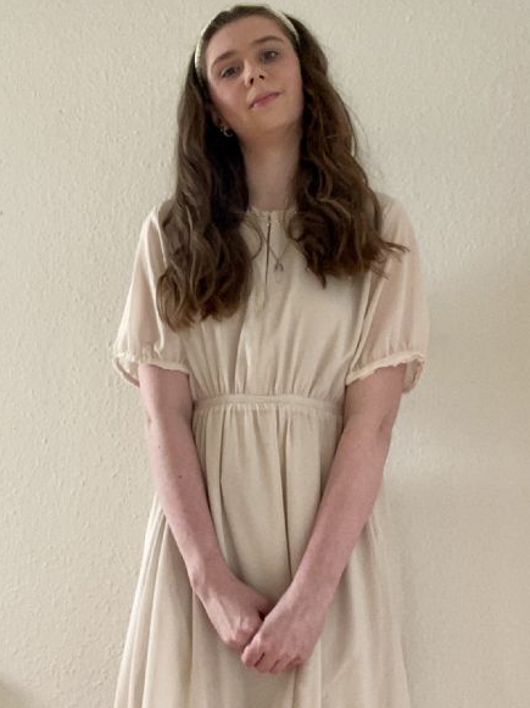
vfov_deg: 58.4
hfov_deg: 45.4
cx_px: 257
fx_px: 634
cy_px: 345
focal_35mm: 31
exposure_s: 1/60
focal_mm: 2.71
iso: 160
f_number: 2.2
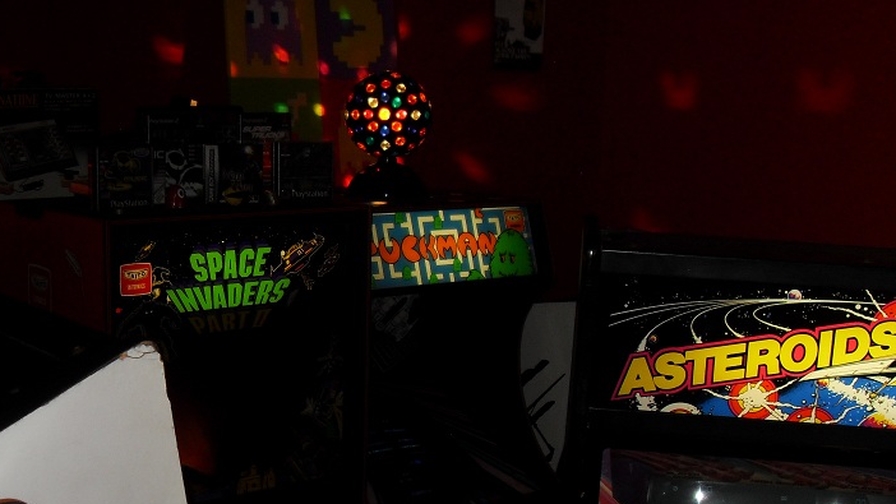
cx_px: 313
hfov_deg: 38.1
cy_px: 347
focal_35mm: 54
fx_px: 1283
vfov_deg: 22.1
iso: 100
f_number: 2.8
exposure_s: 1/45
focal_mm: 6.3
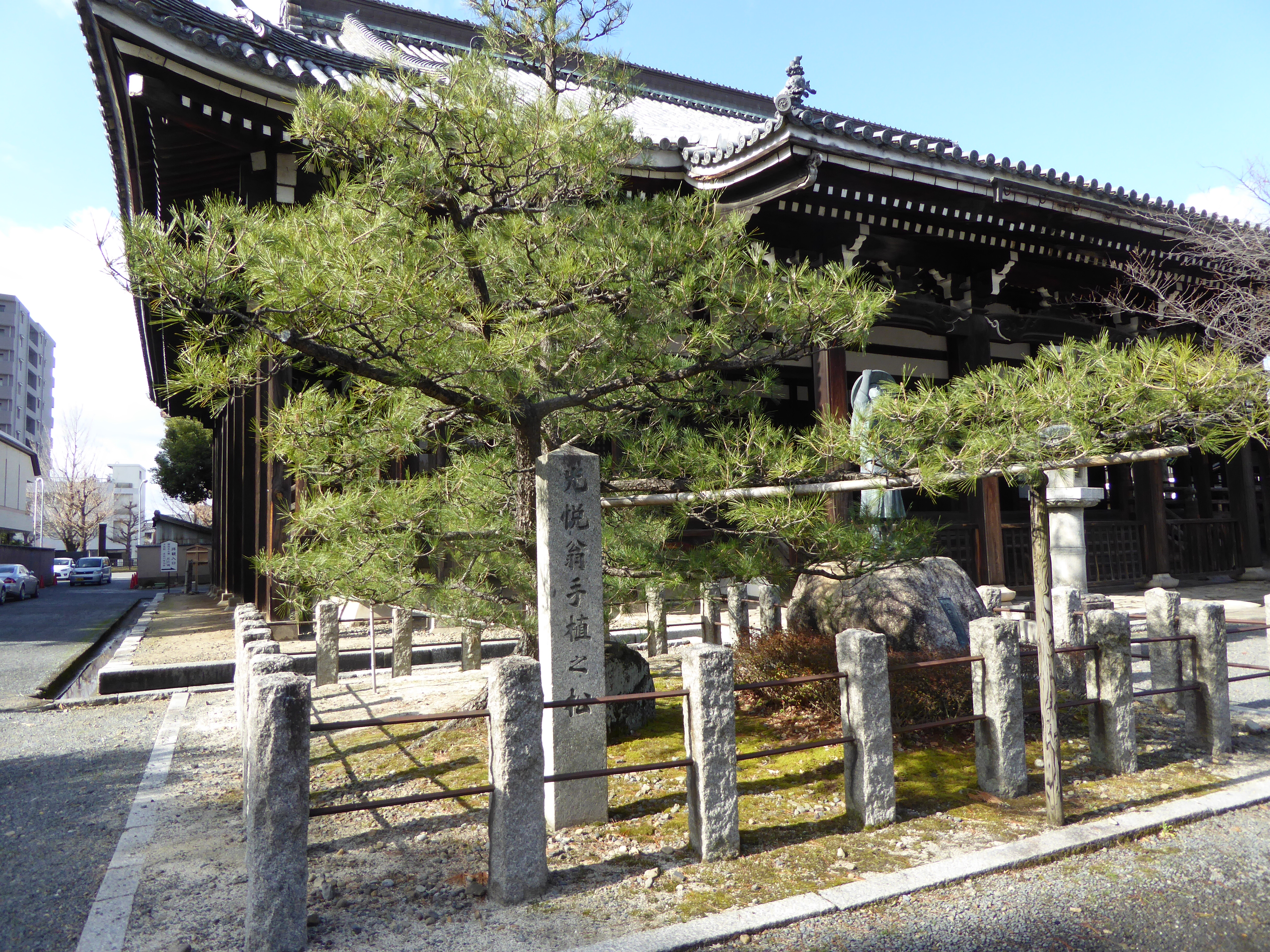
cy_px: 476
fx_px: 917
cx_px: 635
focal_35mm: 25
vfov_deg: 54.9
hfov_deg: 69.4
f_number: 3.3
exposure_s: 1/320
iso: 100
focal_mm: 4.3
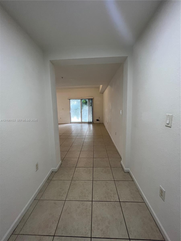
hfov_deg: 89.9
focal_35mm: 13
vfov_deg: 106.2
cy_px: 120
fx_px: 91
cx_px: 90
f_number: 1.8
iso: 160
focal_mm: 1.57
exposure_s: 1/60
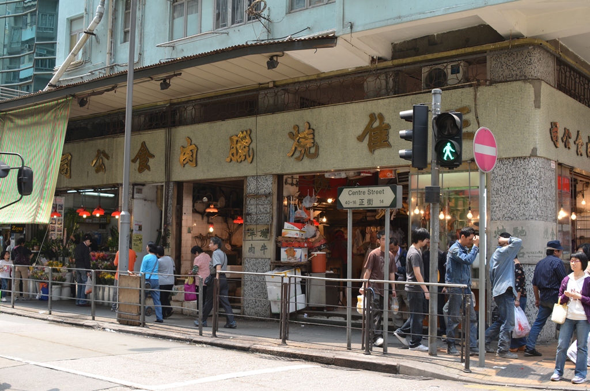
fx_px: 687
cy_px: 196
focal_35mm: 42
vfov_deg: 31.7
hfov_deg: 46.5
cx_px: 295
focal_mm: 28
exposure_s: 1/125
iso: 200
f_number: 5.6
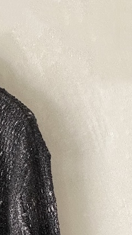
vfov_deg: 26.3
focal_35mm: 73
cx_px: -83
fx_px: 454
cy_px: 269
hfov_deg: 15.0
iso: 320
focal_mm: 4.25
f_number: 1.8
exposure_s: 1/60
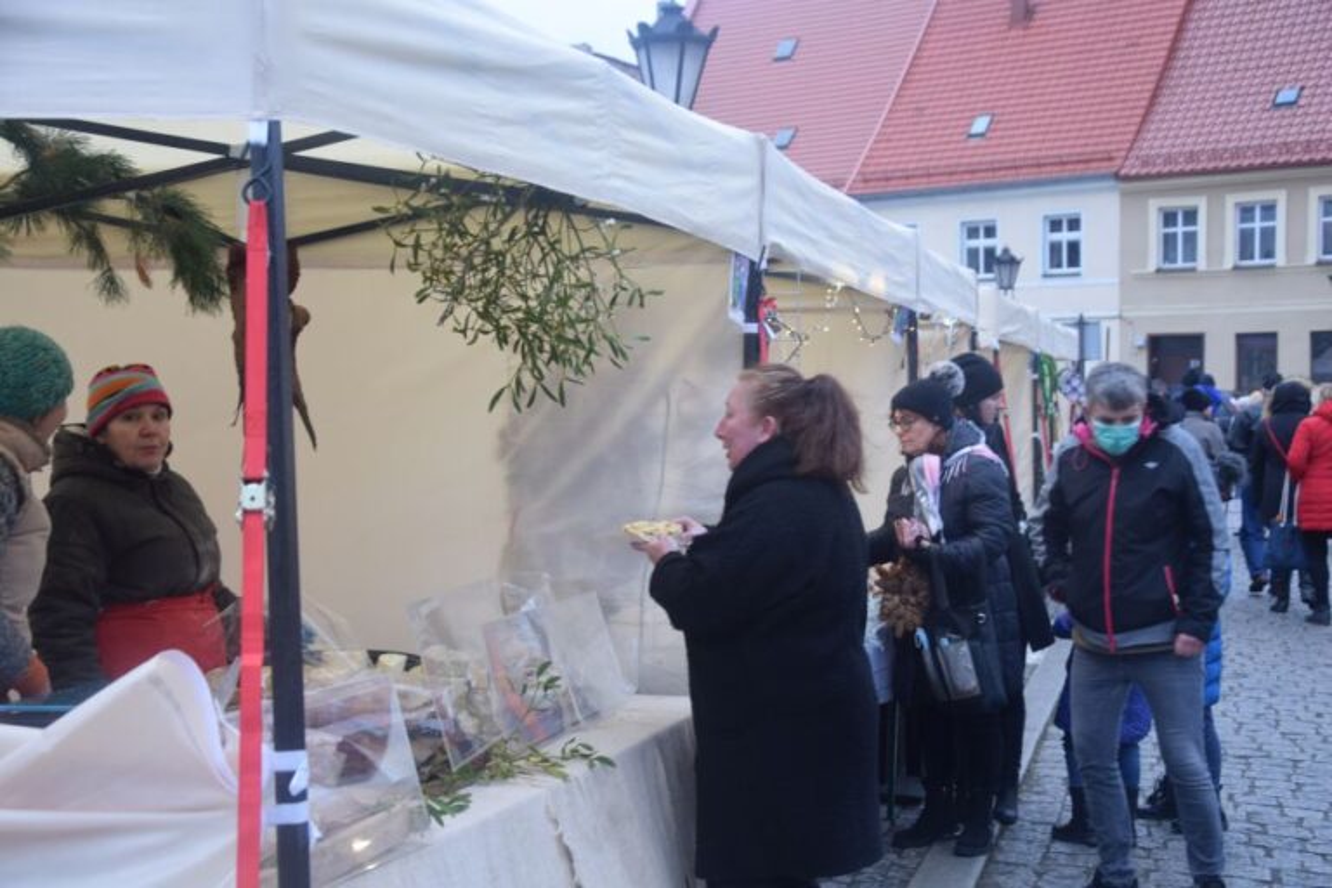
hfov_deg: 37.9
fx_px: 1942
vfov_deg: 25.8
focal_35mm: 52
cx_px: 666
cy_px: 444
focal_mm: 35
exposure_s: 1/100
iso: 400
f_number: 5
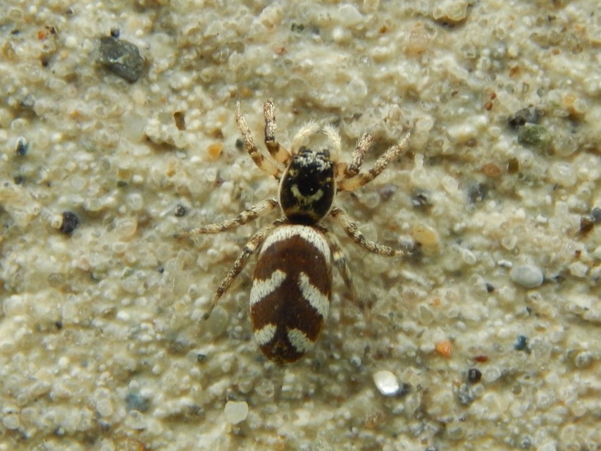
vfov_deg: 11.3
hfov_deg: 15.1
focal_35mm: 131
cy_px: 226
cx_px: 300
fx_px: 2275
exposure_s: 1/250
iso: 360
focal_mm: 23.4
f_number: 4.8
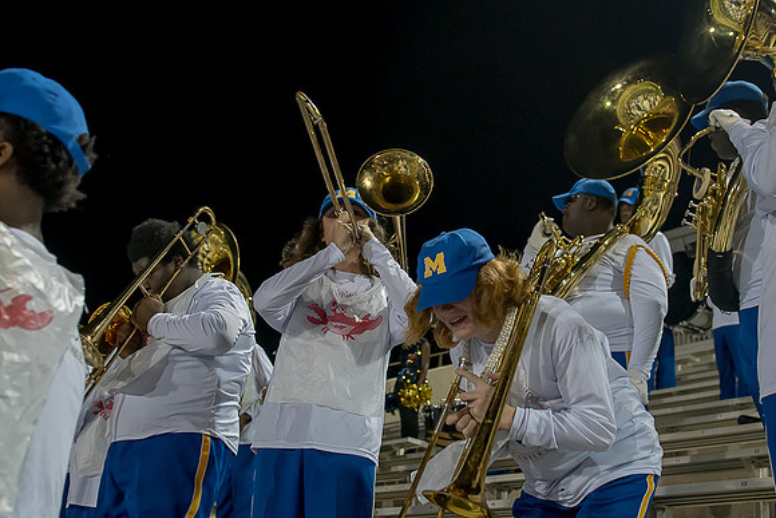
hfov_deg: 38.2
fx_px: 1121
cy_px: 259
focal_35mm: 52
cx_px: 388
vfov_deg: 26.0
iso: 1600
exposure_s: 1/320
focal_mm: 35
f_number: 4
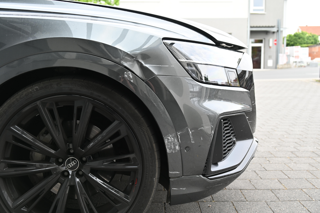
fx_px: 364
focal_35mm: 41
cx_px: 160
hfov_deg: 47.4
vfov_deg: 32.6
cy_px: 106
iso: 400
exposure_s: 1/250
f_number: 5
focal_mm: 41
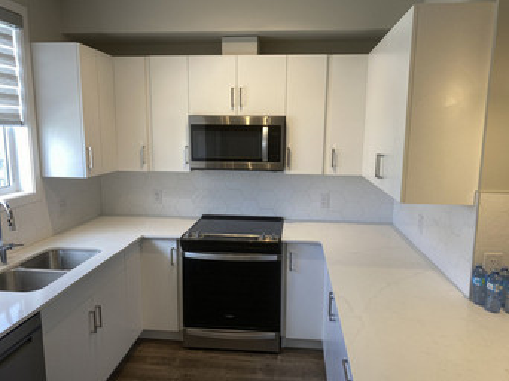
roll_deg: -0.5
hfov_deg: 67.3
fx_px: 382
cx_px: 254
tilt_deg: -9.0
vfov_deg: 53.0
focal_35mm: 26
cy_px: 190
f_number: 1.8
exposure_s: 1/120
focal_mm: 4.25
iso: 40
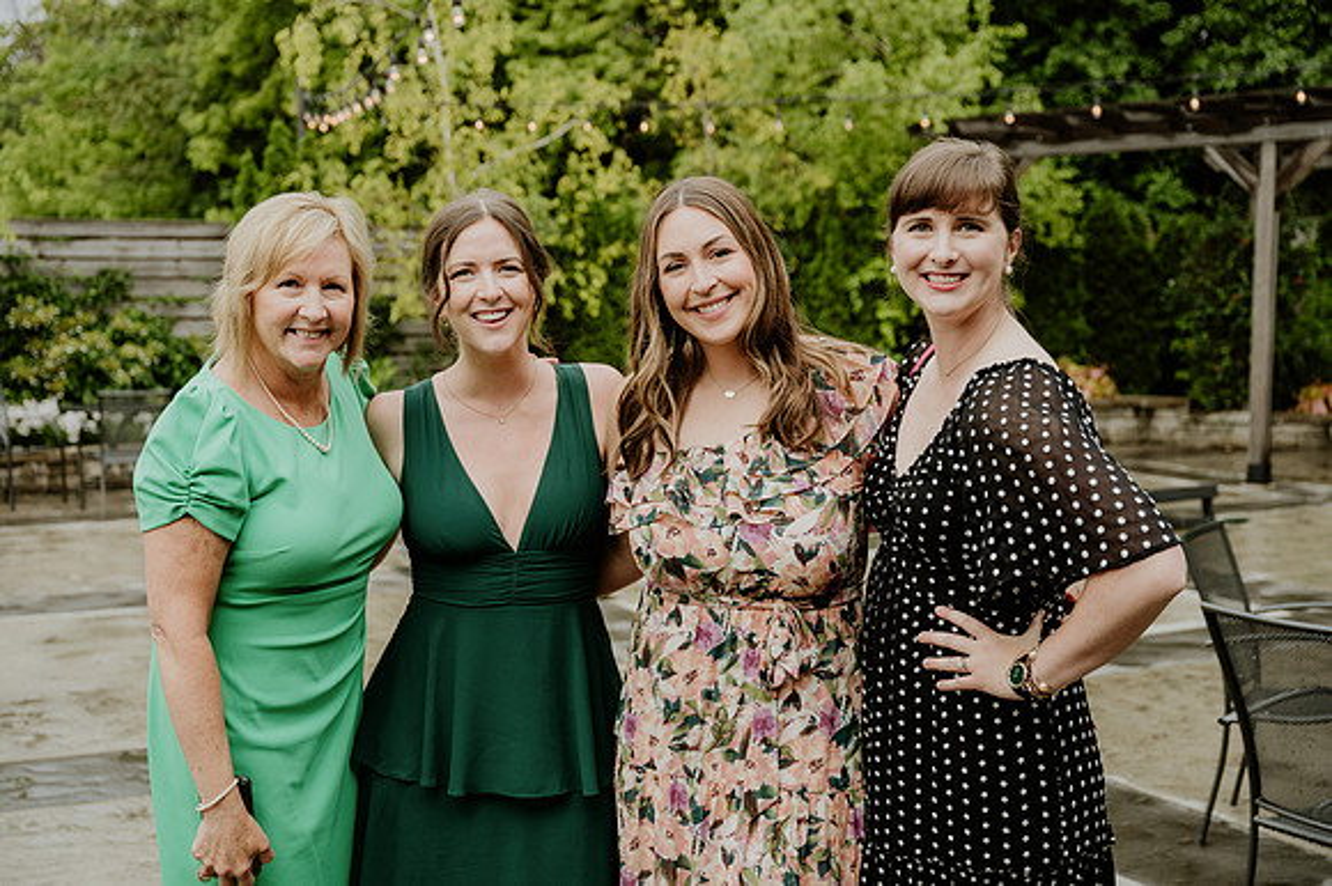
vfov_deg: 30.1
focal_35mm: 45
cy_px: 443
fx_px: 1646
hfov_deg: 44.1
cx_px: 666
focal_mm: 44
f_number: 3.5
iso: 200
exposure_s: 1/400
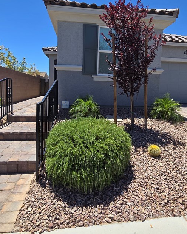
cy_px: 102
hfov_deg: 65.5
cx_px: 95
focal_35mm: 21
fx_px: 145
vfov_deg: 77.3
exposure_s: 1/2157
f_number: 2.2
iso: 50
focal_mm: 2.2
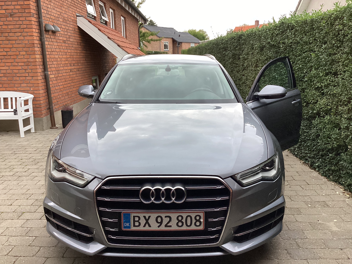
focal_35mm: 31
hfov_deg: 58.4
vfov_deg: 45.4
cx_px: 176
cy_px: 132
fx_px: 315
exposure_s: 1/120
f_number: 2.4
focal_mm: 3.3
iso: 64
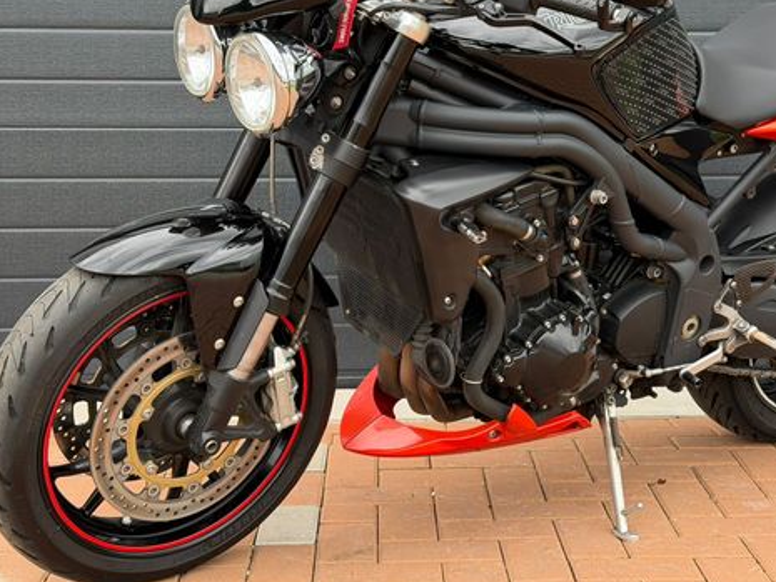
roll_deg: +0.0
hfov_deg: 29.3
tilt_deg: -5.2
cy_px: 225
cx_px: 467
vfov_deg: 22.2
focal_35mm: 66
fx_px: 1480
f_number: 1.78
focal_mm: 6.76
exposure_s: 1/422
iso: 80
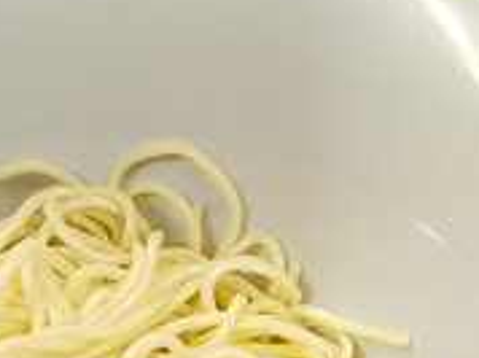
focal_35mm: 78
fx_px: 1078
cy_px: 304
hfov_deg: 25.0
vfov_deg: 18.6
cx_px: 295
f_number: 2.2
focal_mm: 2.2
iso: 400
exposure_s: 1/50
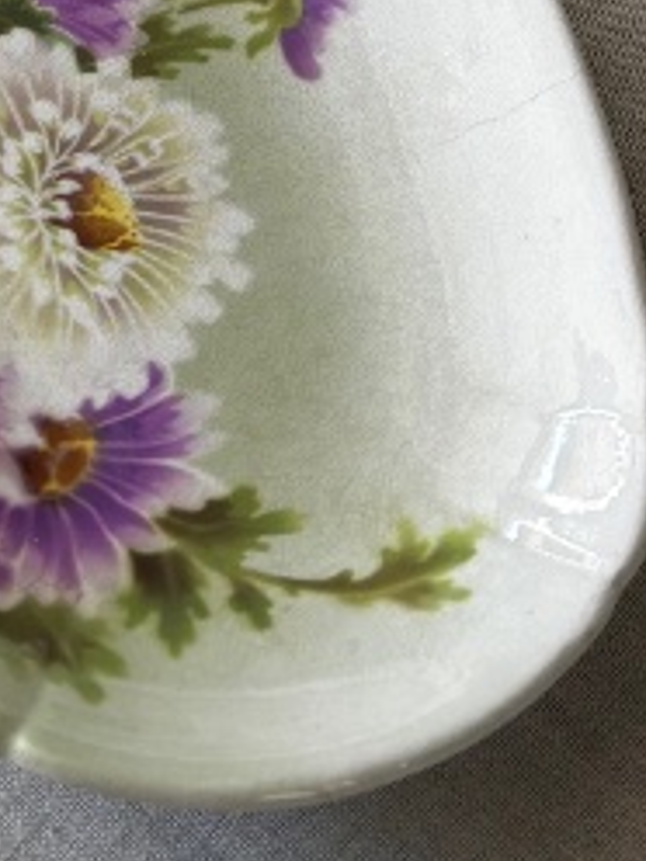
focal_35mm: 126
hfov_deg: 11.7
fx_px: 3135
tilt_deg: -38.7
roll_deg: -1.9
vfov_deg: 13.2
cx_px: 156
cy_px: -923
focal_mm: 5.96
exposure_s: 1/160
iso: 40
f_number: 1.6
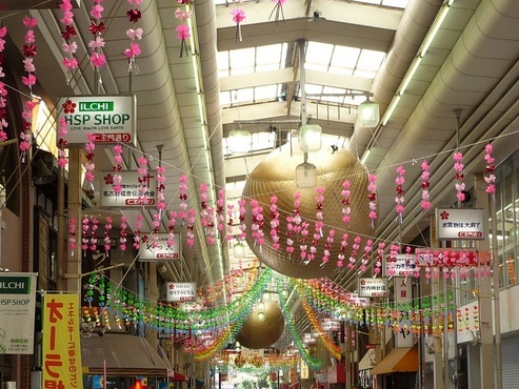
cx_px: 270
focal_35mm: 71
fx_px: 1065
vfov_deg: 20.6
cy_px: 271
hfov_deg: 27.4
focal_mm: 5
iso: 100
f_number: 3.4
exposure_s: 1/100
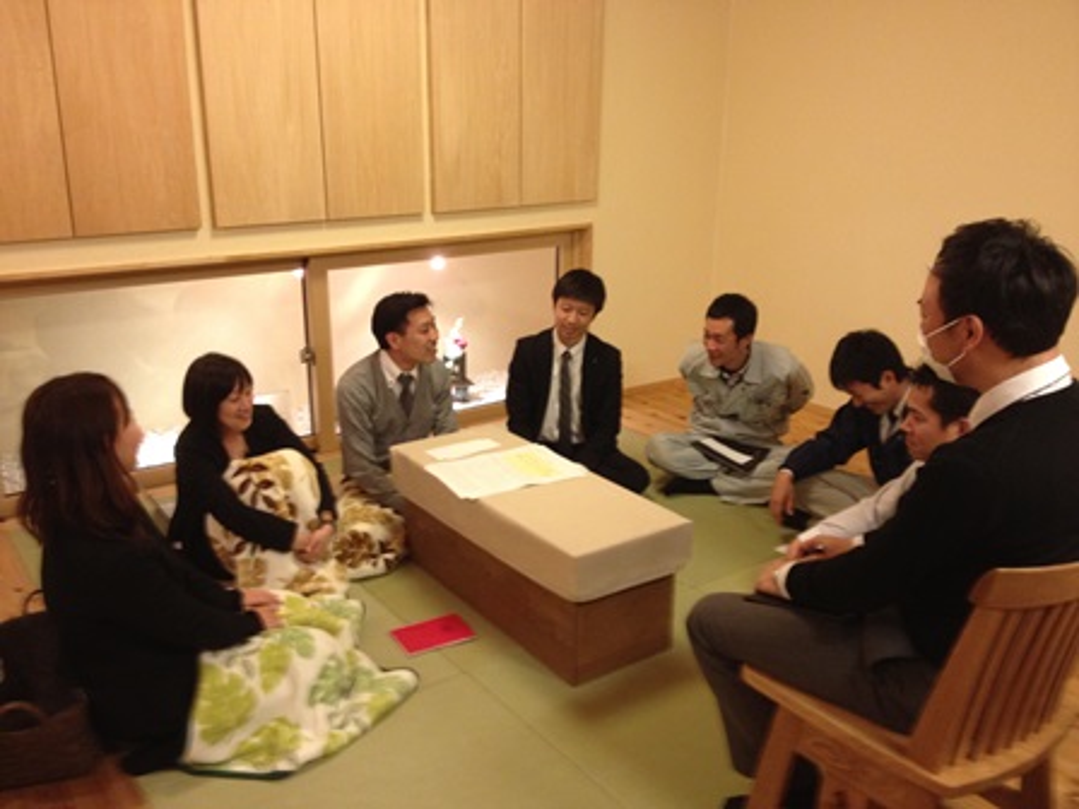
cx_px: 540
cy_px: 404
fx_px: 1091
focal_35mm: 35
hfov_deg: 52.6
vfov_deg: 40.7
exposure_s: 1/20
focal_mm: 4.28
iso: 200
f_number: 2.4
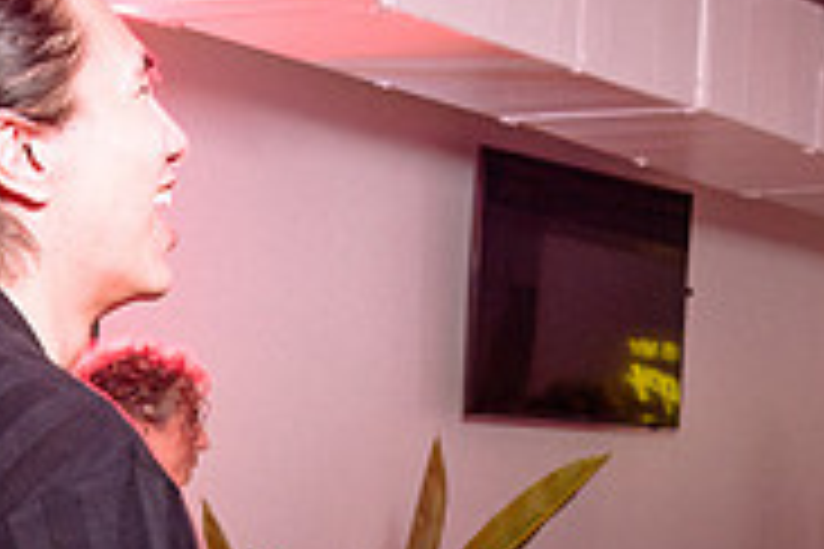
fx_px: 2838
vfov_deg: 10.9
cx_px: 439
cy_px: 638
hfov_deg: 16.5
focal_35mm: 124
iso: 640
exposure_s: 1/200
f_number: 4
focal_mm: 32
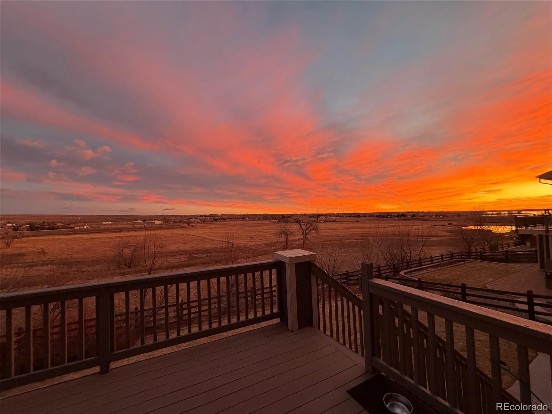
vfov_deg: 85.7
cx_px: 276
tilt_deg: +1.9
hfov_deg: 102.1
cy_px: 207
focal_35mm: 14
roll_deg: +2.2
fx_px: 223
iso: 320
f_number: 2.2
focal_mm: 2.22
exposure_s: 1/60
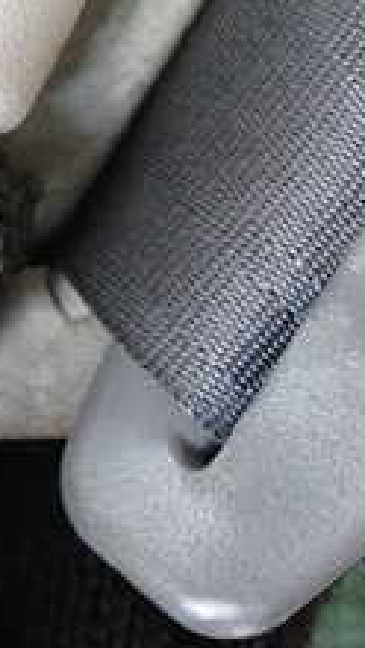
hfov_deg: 13.4
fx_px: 1529
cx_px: 368
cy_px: 135
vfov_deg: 23.6
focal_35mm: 89
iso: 125
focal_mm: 5.4
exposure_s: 1/60
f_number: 2.3
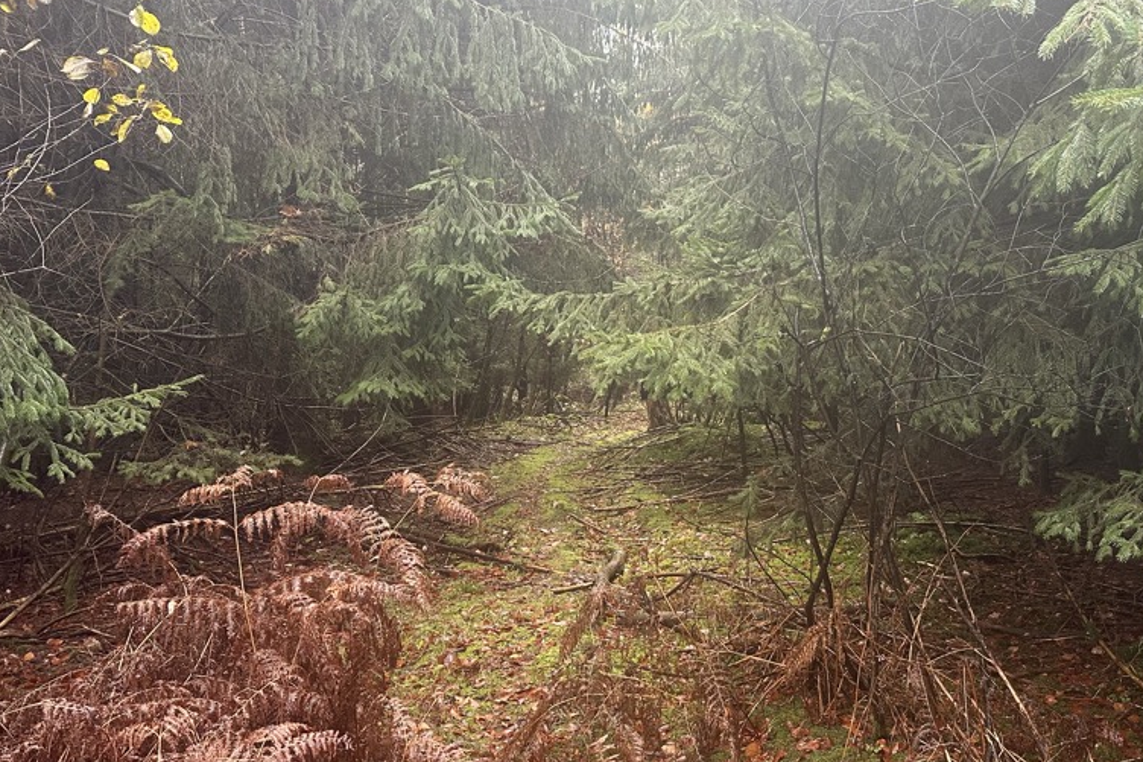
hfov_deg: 55.1
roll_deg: -0.8
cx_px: 725
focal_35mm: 34
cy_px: 357
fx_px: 1079
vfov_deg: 38.9
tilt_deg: -0.8
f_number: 1.78
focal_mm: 6.86
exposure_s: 1/121
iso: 200
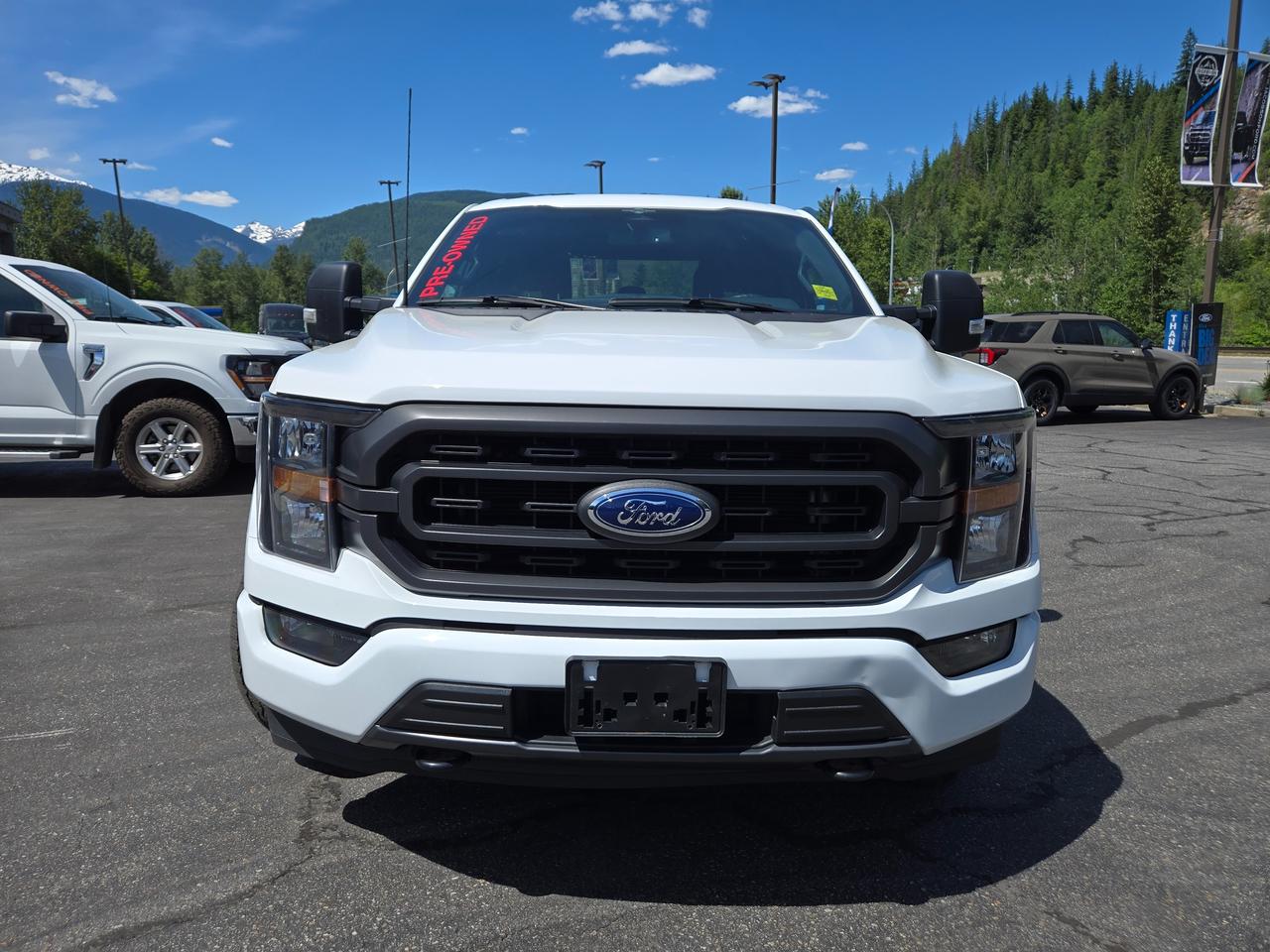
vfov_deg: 58.9
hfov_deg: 73.9
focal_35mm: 23
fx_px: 844
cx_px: 635
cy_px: 476
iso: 25
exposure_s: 1/2497
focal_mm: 5.4
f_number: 1.8
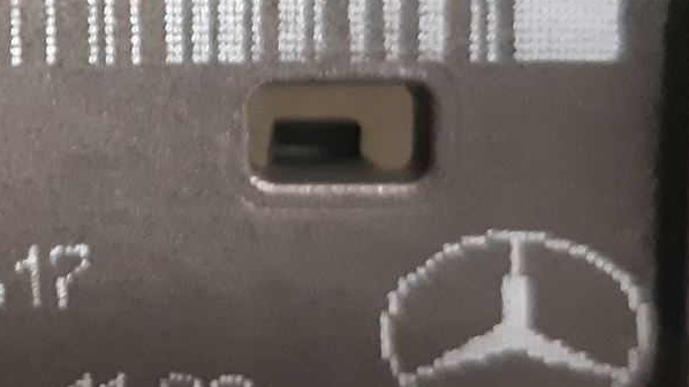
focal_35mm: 97
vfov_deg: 12.4
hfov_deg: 20.8
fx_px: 1772
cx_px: -88
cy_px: 50
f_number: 1.7
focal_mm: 3.93
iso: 640
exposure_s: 1/20
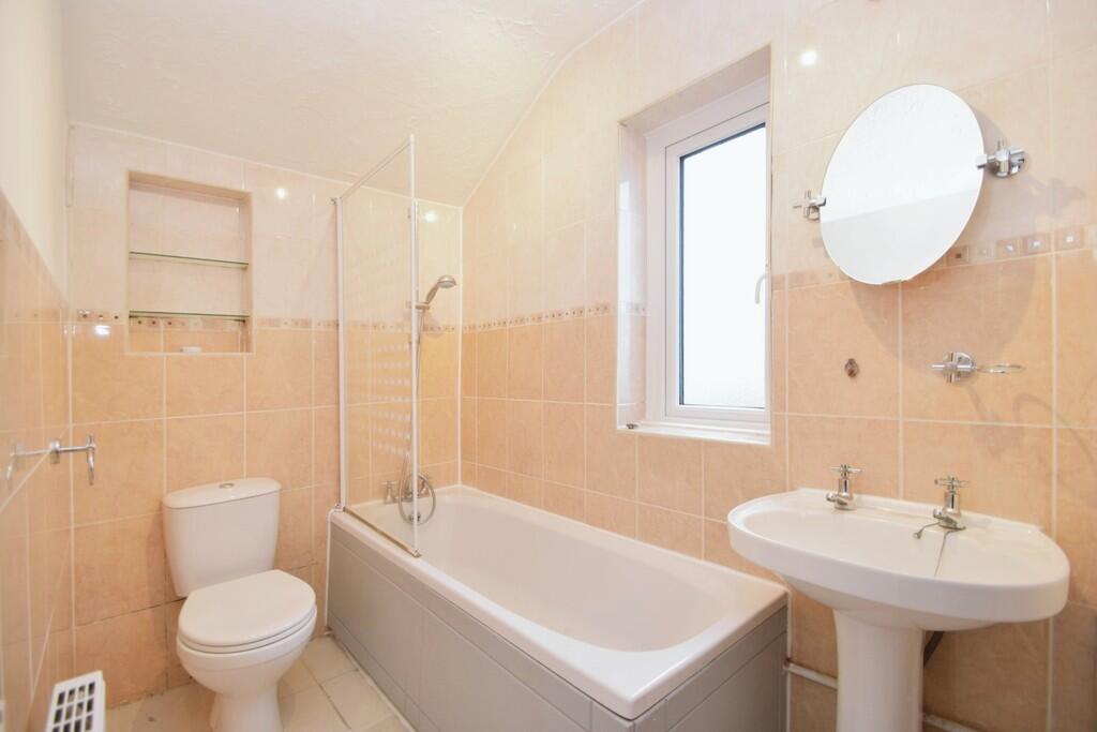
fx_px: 457
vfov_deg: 77.3
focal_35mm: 15
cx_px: 548
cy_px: 366
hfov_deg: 100.4
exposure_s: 1/80
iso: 800
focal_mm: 10
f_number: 3.5
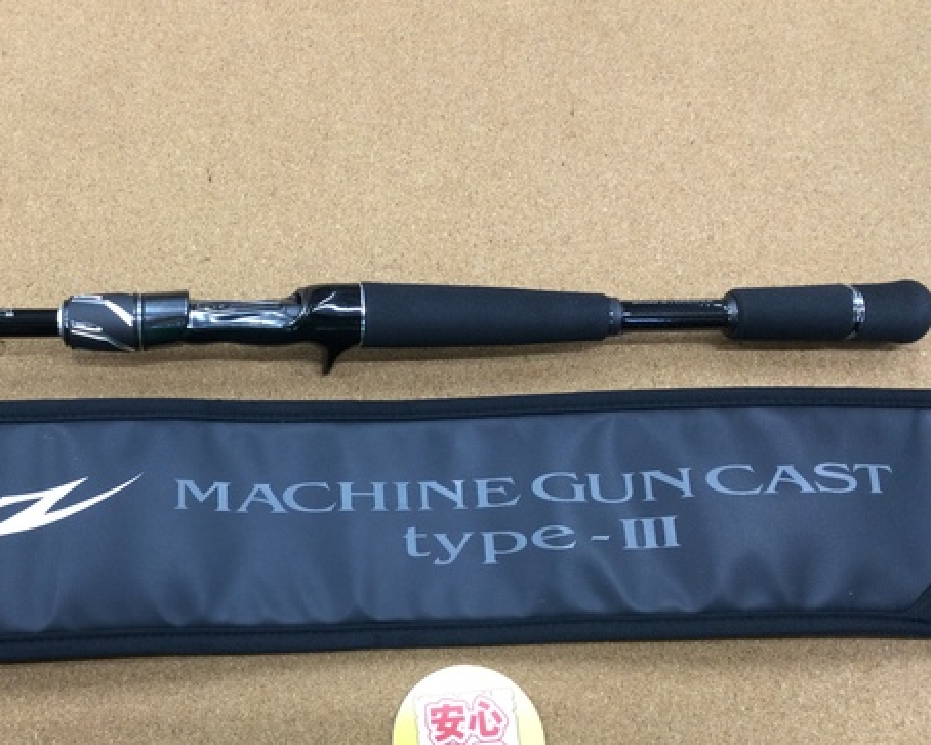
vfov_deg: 37.2
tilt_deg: -73.0
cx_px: 340
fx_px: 1102
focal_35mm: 40
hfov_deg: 45.4
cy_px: 433
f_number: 2.4
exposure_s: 1/30
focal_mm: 3.3
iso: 80
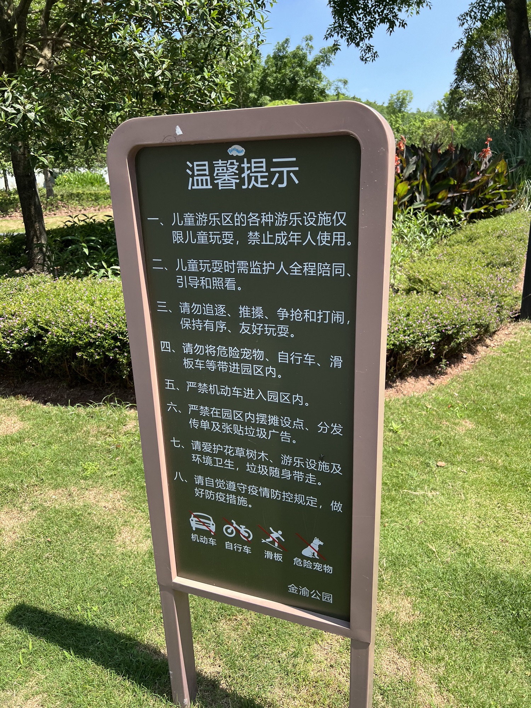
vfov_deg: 67.3
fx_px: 532
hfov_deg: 53.1
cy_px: 354
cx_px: 266
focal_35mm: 26
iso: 50
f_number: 1.5
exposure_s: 1/1326
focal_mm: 5.7
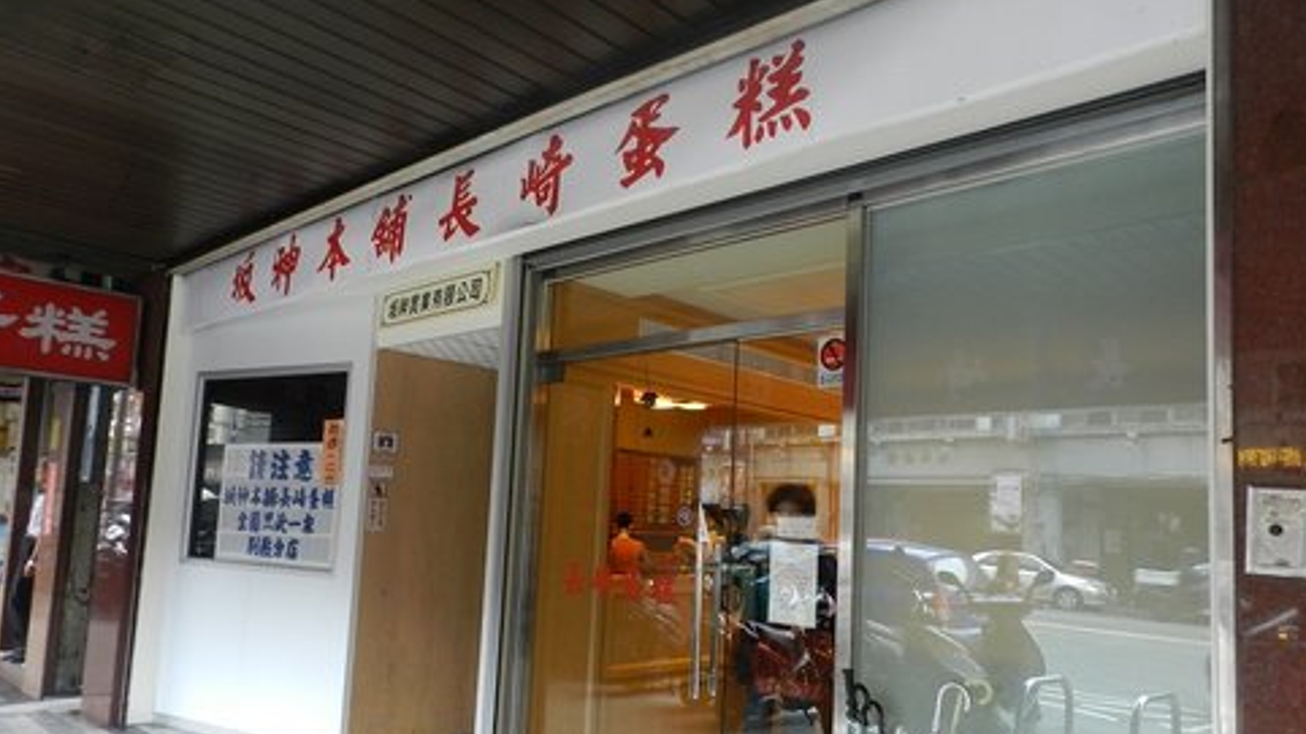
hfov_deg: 71.9
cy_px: 435
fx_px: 900
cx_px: 656
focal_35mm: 26
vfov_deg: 44.2
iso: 360
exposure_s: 1/30
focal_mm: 4
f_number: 3.4
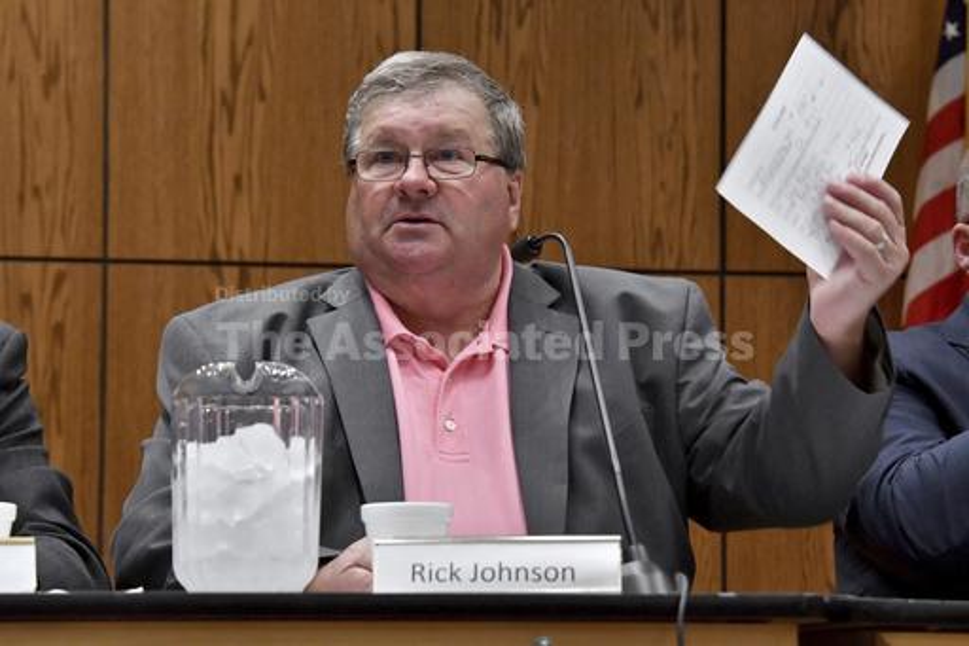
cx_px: 484
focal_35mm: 138
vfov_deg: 9.9
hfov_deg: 14.9
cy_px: 323
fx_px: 3713
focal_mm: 92
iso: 3200
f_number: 6.3
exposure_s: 1/40
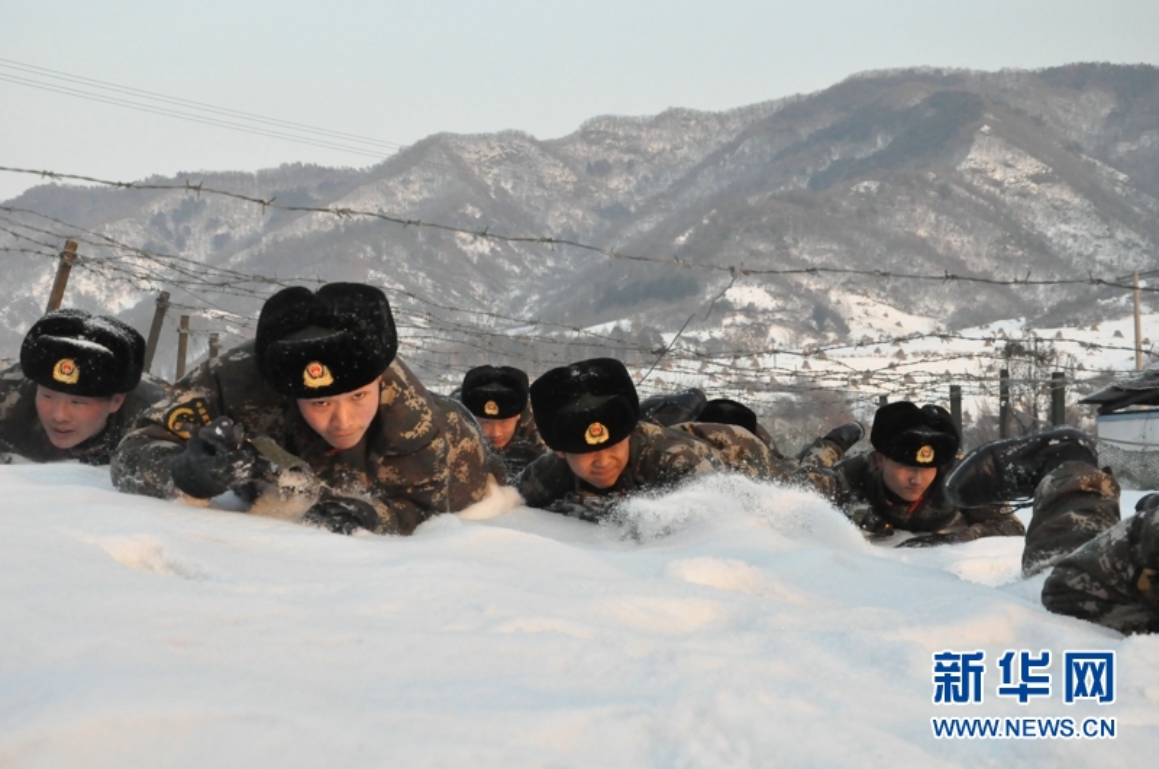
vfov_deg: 23.7
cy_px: 384
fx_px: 1832
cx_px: 580
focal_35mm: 57
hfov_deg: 35.1
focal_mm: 38
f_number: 8
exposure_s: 1/2000
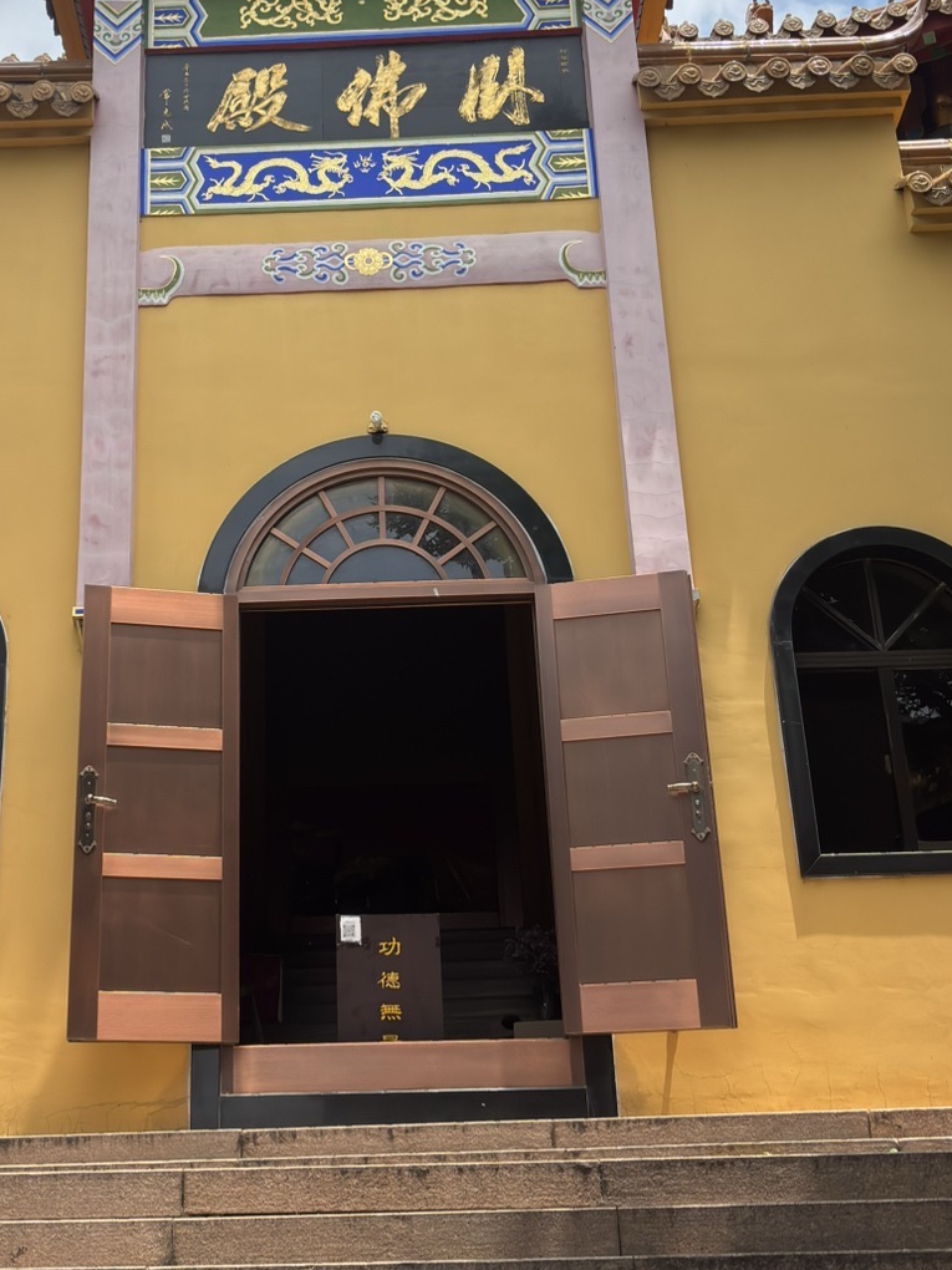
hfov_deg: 28.4
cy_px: 473
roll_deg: +1.0
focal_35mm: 51
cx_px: 329
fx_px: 1870
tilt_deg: +24.3
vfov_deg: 37.3
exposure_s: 1/3663
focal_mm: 5.96
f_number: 1.6
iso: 50
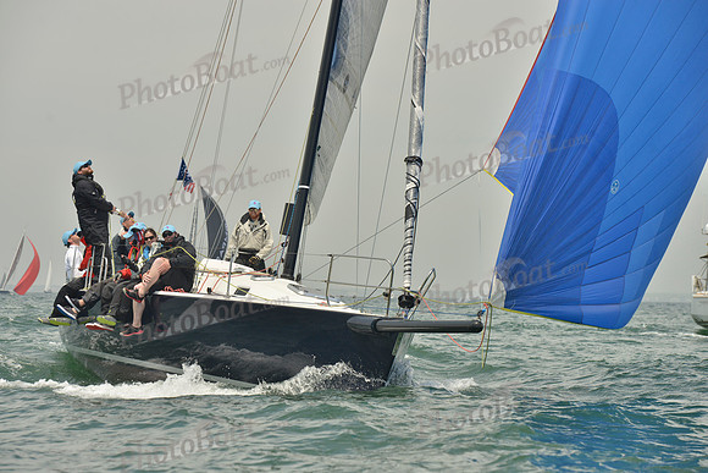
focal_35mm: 135
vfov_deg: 10.2
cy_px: 236
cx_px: 354
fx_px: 2655
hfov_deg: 15.2
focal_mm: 135
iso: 280
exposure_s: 1/1250
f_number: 8
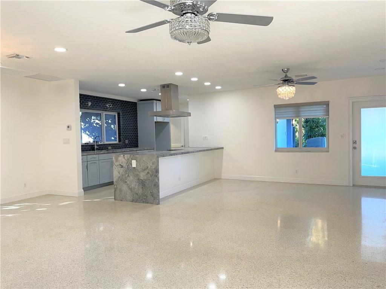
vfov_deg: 53.1
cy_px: 144
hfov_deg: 67.3
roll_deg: +1.0
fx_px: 290
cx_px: 193
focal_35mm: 26
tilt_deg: -1.7
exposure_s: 1/124
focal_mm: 5.1
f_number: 1.6
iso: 32
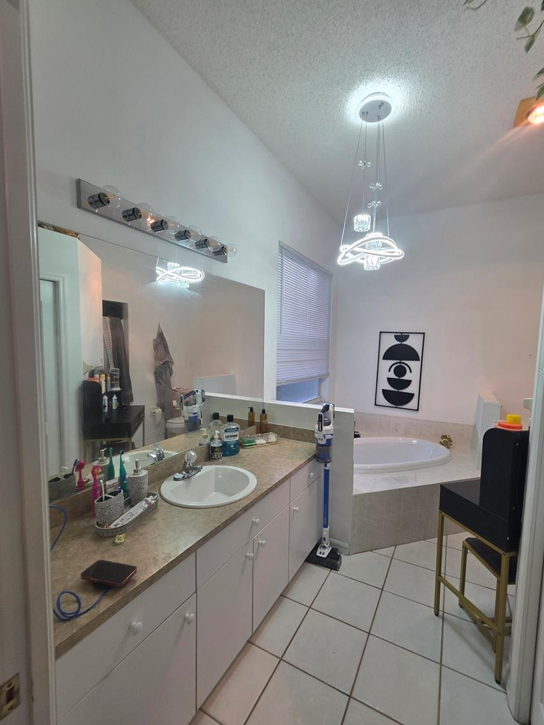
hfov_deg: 85.6
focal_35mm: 14
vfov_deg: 102.0
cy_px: 370
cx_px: 290
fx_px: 293
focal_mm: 2.2
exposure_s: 1/120
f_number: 1.9
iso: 50
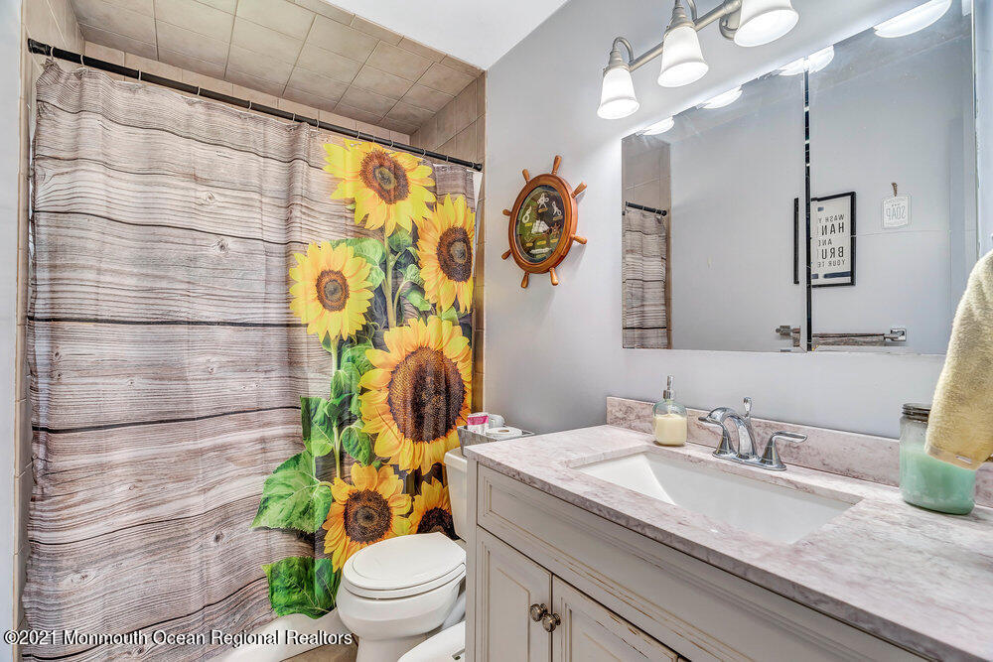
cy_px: 331
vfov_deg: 73.8
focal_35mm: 16
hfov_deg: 96.7
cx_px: 496
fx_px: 441
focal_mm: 16
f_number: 8
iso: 500
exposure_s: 1/15
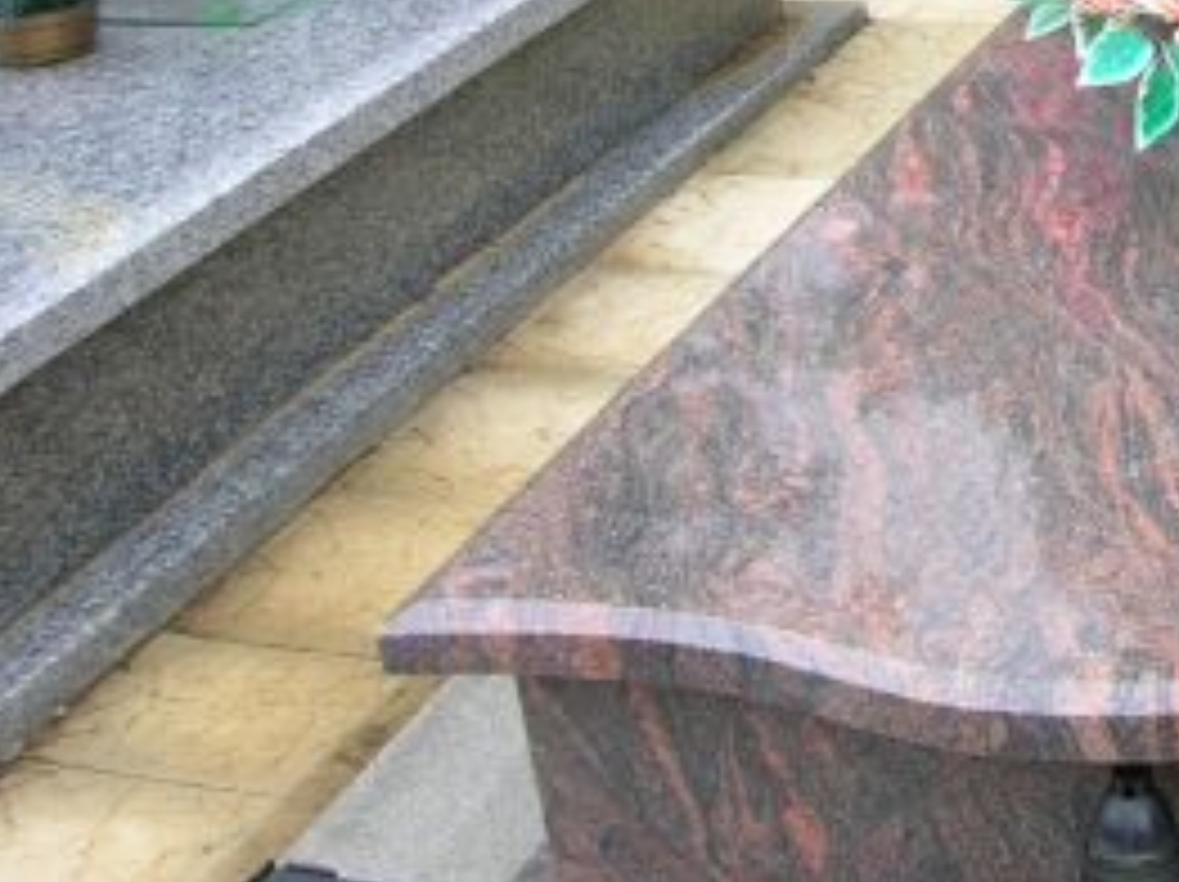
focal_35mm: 83
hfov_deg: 21.9
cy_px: 101
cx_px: 1390
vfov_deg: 17.5
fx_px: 2824
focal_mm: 5.7
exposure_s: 1/69.1
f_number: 4.9
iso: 50
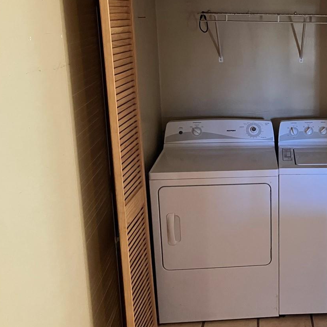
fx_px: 513
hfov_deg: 32.9
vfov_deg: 35.3
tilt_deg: -13.8
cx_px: 313
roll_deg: -0.5
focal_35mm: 48
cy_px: 151
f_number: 1.8
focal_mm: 3.99
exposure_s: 1/40
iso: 250
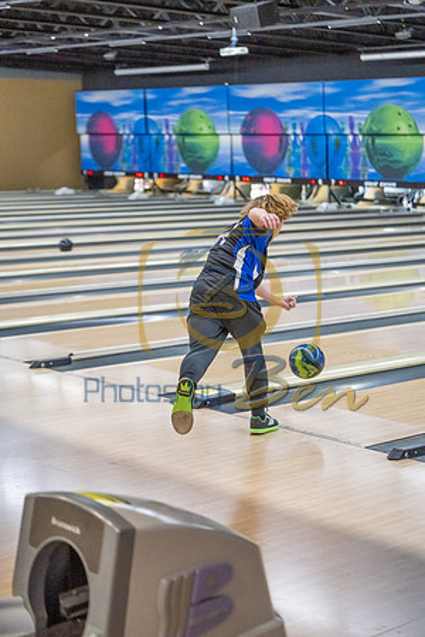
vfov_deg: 28.8
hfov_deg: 19.5
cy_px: 318
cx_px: 212
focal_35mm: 70
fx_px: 1239
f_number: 2.8
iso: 4000
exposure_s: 1/800
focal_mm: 70
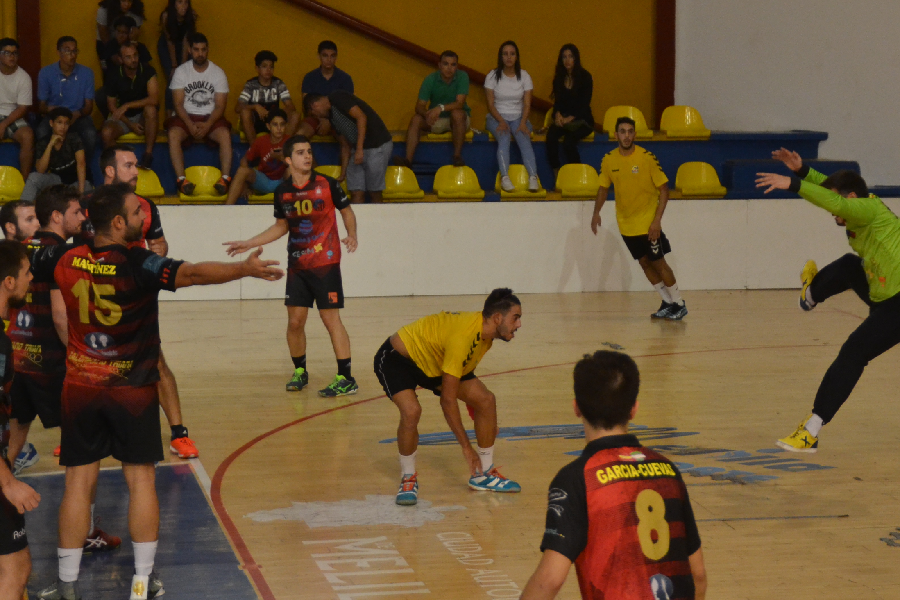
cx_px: 677
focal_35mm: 118
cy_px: 215
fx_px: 2949
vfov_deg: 11.6
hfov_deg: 17.3
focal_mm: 50
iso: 1600
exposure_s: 1/500
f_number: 4.8
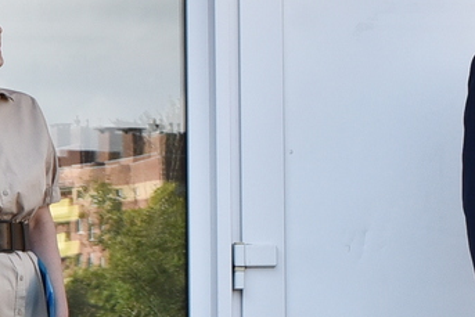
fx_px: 5293
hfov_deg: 5.1
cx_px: 695
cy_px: 66
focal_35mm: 401
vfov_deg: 3.4
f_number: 11
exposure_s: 1/400
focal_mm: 85
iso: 800
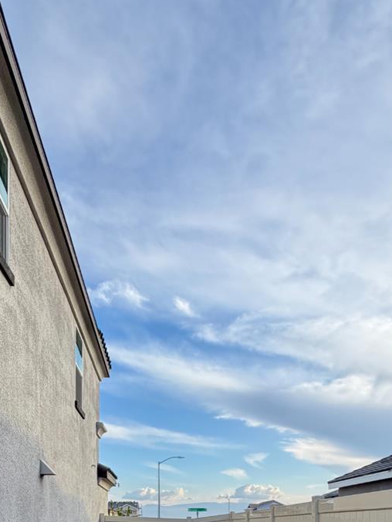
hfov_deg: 45.4
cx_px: 182
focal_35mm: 31
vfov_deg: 48.0
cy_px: 524
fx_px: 468
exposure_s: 1/164
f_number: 2.2
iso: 64
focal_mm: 2.22
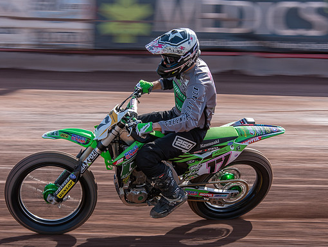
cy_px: 135
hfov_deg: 11.2
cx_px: 167
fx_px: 1669
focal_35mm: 176
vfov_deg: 8.4
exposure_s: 1/125
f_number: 8
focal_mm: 105
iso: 100
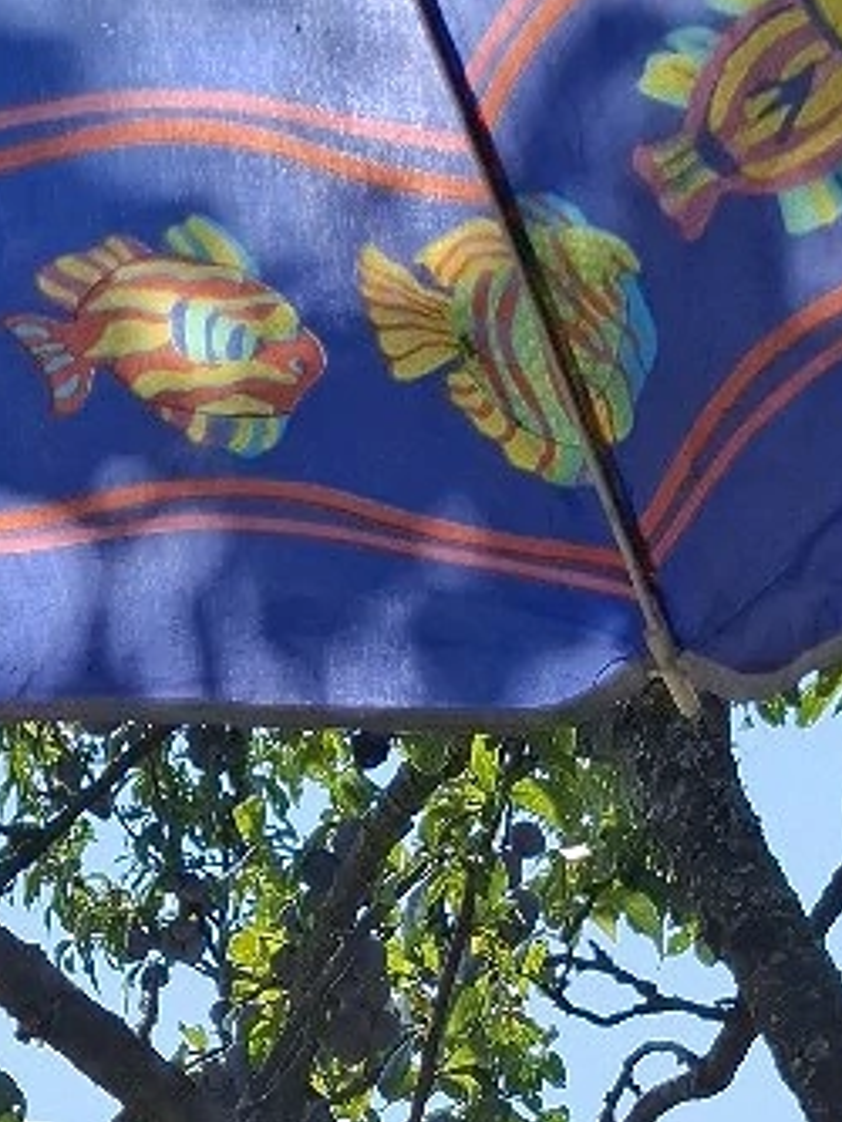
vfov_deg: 18.7
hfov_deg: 15.9
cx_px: 101
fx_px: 2982
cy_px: 1703
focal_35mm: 92
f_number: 1.8
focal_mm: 5.54
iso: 50
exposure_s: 1/3333
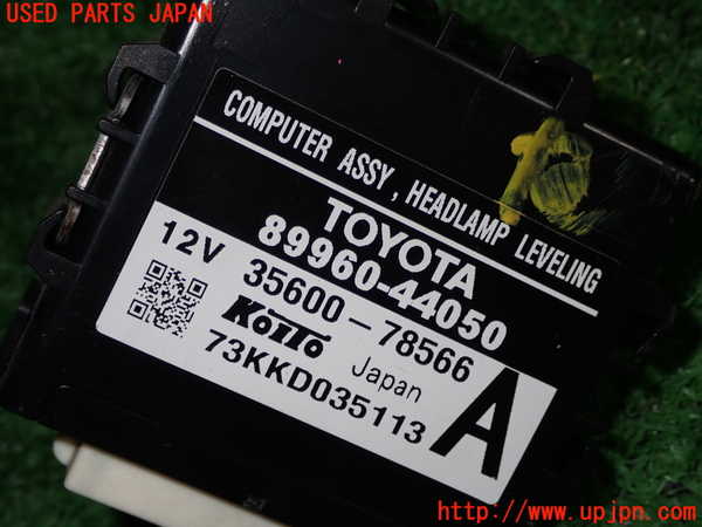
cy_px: 264
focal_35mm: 62
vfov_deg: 23.7
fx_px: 1257
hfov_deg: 31.2
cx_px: 351
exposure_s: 1/60
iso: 200
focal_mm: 11.09
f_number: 10
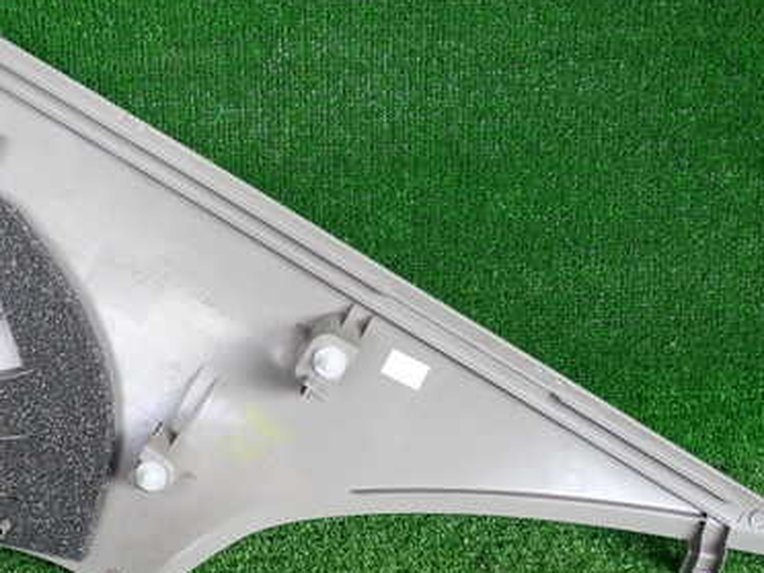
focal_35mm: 58
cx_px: 304
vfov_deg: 25.1
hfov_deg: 33.1
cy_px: 372
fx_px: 1280
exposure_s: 1/125
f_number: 2.5
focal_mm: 6.37
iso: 160
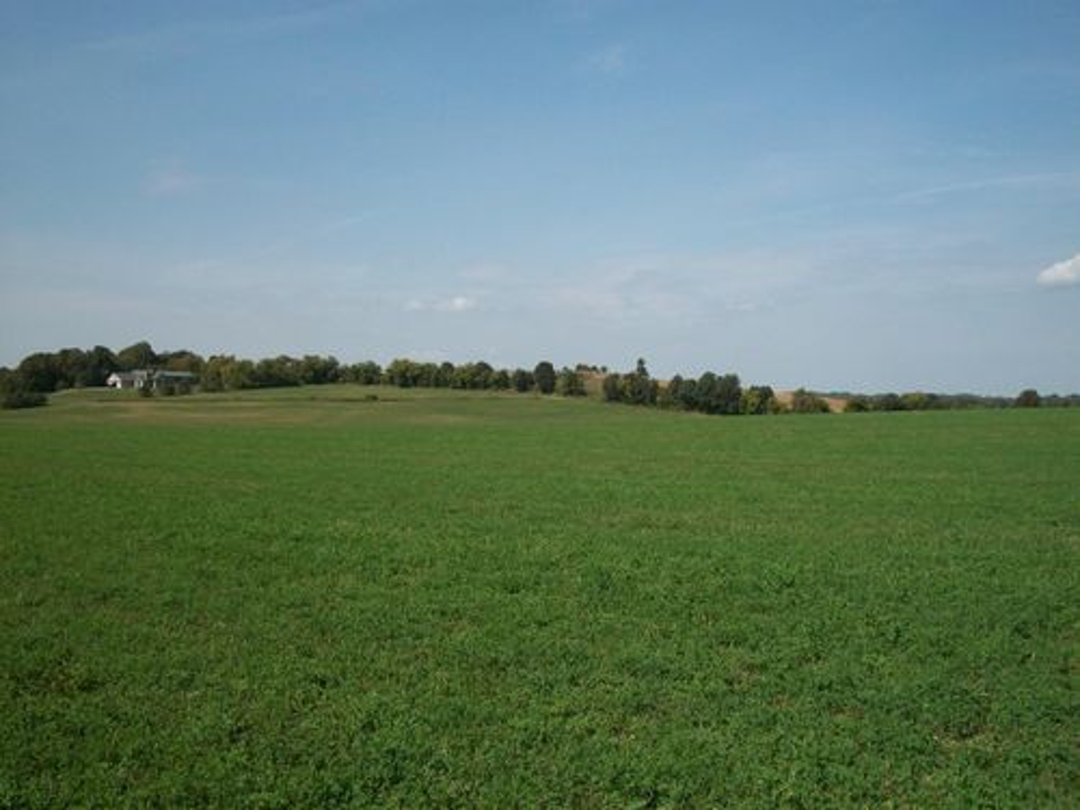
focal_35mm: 32
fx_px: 998
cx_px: 540
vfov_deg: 44.2
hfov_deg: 56.8
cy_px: 405
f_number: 5.5
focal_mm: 5.7
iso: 80
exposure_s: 1/500
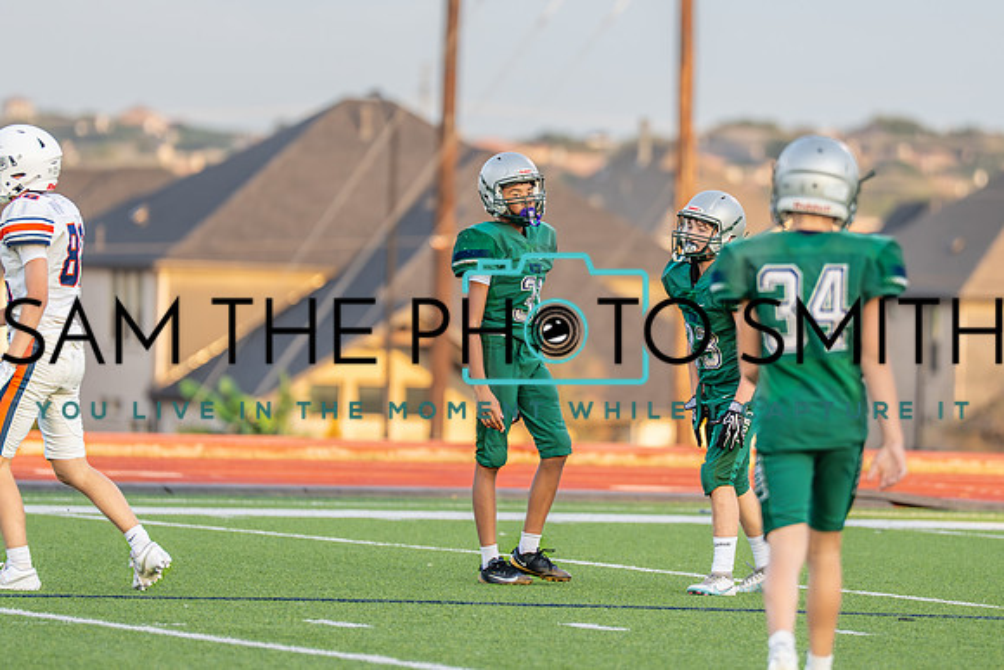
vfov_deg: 3.6
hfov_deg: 5.4
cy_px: 250
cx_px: 550
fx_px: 10669
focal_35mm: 382
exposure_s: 1/1600
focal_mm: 200
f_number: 2.8
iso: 640
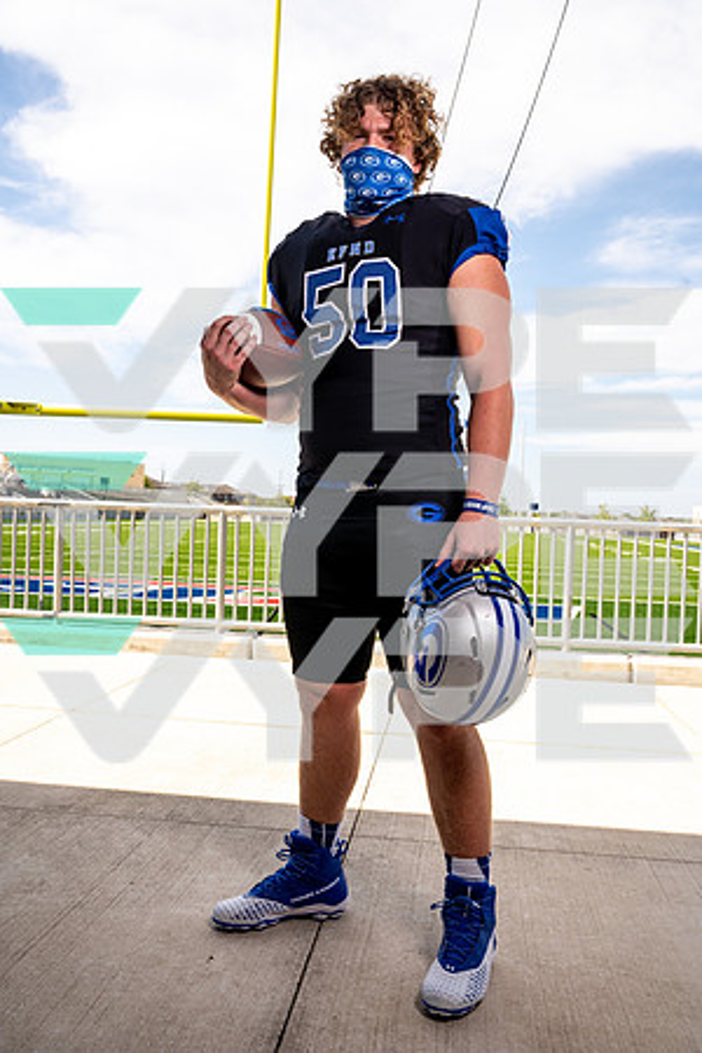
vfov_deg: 58.7
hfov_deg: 41.1
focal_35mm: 32
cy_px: 526
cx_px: 351
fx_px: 936
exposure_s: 1/125
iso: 100
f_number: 10
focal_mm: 32
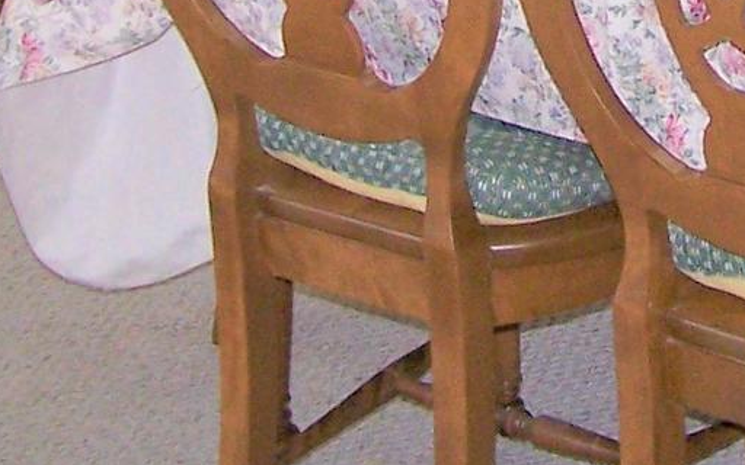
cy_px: -459
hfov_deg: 12.8
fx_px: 3269
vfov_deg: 7.8
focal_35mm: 161
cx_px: 805
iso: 140
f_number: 2.8
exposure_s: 1/60
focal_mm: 6.3
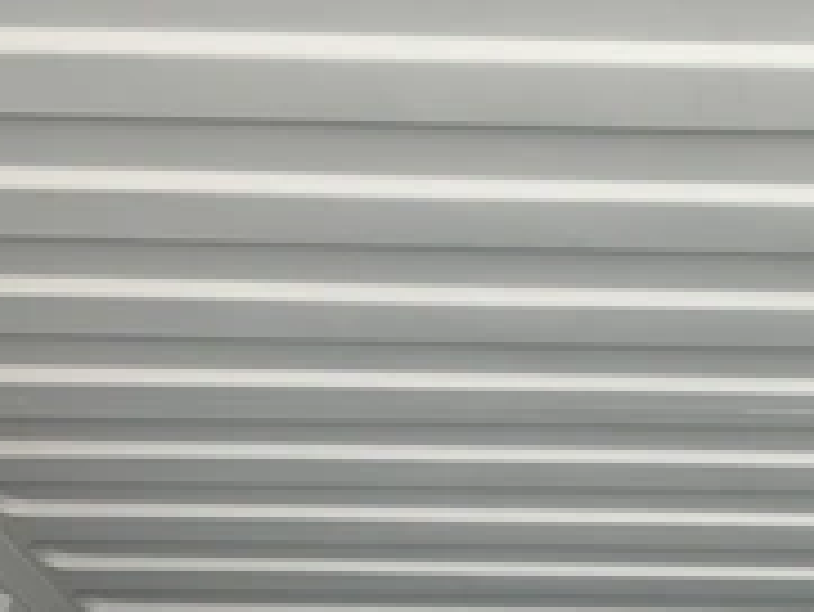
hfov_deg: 29.4
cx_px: 684
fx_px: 1506
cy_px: 454
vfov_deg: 22.8
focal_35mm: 64
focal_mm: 3
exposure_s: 1/122
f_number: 1.8
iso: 40
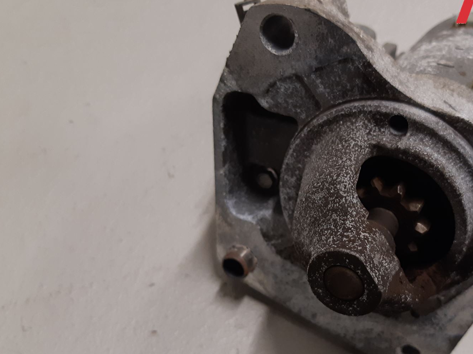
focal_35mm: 40
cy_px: 236
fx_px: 547
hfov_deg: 46.2
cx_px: 310
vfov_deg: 35.6
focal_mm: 3.93
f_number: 1.7
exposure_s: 1/50
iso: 125
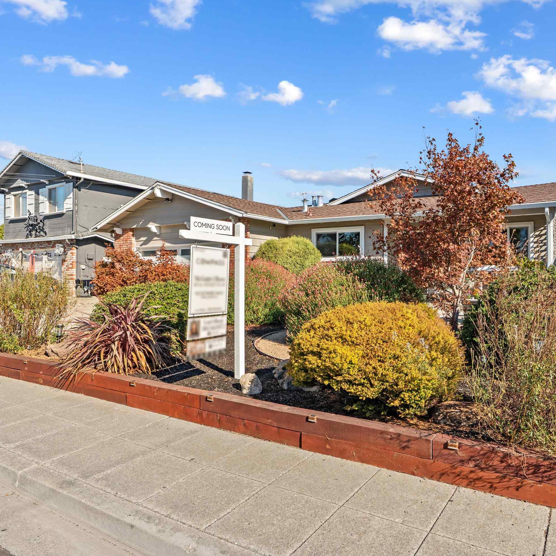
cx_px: 358
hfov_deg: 63.8
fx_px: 436
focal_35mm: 24
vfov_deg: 65.0
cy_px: 283
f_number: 8
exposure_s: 1/60
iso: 100
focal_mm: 18
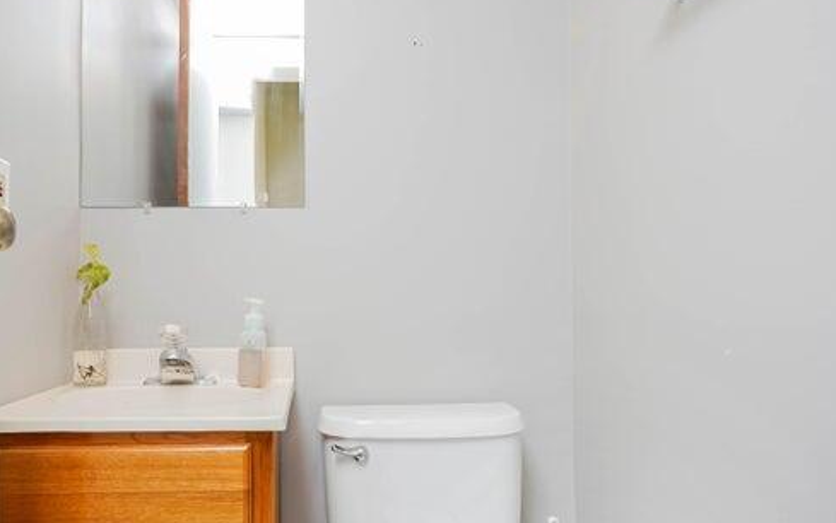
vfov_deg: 51.1
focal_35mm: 24
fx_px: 547
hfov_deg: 74.8
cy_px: 279
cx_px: 421
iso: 320
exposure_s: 1/30
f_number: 4
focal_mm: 16
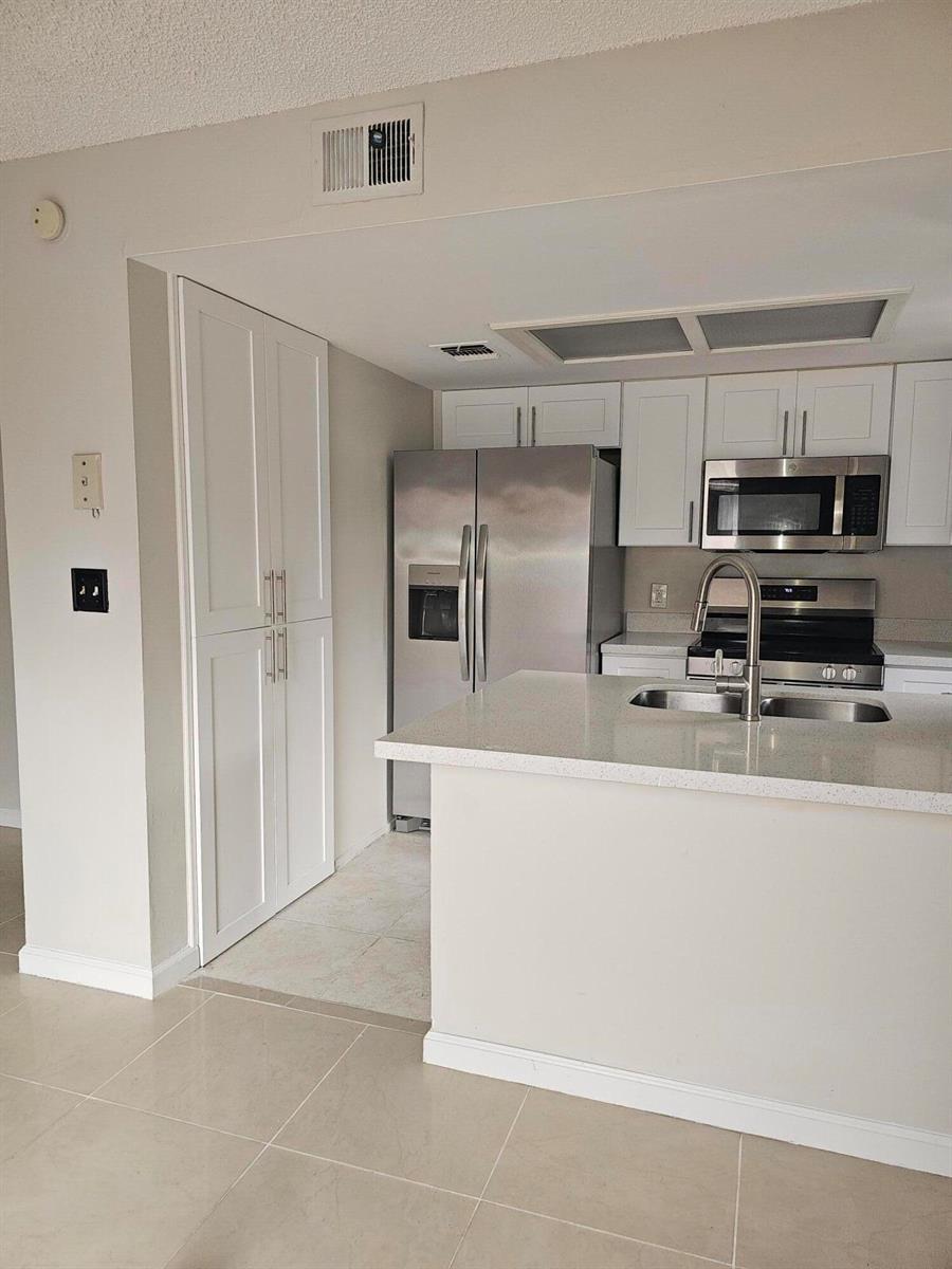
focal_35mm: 23
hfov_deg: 58.9
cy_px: 634
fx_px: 843
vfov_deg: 73.9
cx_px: 476
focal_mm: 6.3
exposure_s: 1/60
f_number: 1.7
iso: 80
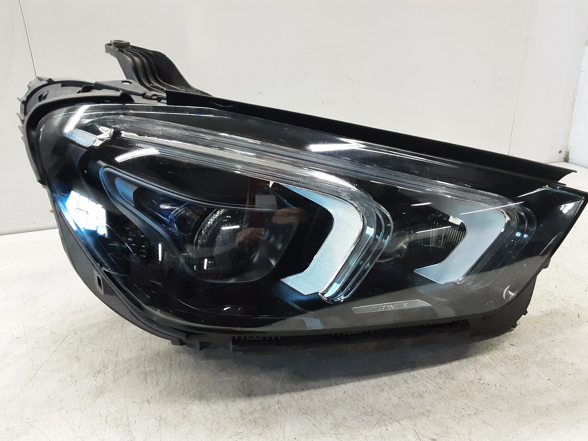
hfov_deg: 65.3
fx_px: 459
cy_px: 220
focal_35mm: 27
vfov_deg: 51.4
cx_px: 294
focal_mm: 2.91
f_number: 1.9
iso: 200
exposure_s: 1/50
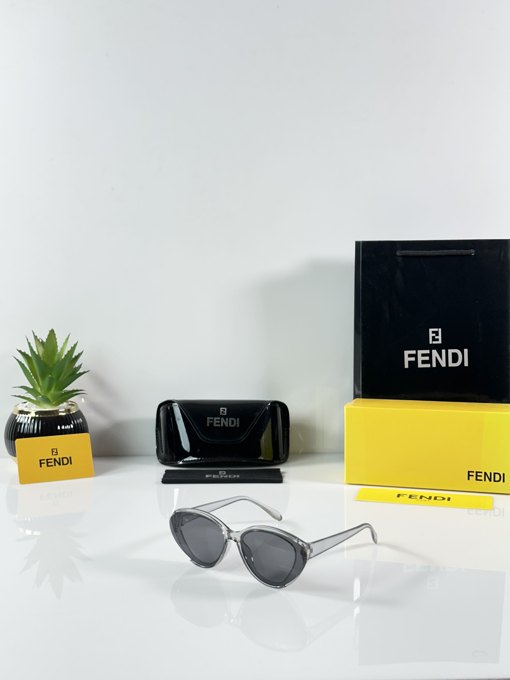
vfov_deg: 39.7
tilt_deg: -6.9
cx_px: 255
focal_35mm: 48
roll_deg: +0.5
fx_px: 943
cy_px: 340
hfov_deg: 30.3
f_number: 1.78
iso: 80
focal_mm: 6.86
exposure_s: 1/100
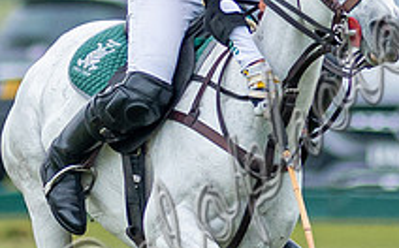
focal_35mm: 2990
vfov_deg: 0.4
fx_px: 32479
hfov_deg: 0.7
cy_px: 162
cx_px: 290
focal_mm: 300
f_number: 2.8
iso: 320
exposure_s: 1/2500
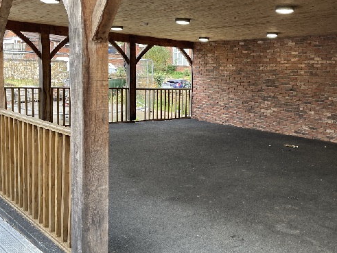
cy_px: 127
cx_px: 229
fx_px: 390
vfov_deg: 36.0
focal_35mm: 40
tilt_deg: -6.6
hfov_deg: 45.9
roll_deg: -1.1
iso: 80
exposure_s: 1/121
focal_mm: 4.2
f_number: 1.6
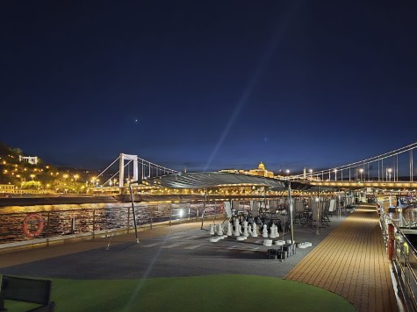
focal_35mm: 31
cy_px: 182
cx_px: 226
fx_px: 373
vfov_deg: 45.3
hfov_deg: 58.3
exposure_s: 1/24
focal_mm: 6.3
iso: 2500
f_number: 1.7
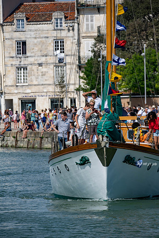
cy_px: 119
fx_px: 2650
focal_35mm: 400
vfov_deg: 5.2
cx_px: 80
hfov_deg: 3.4
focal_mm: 400
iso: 200
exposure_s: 1/800
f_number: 11
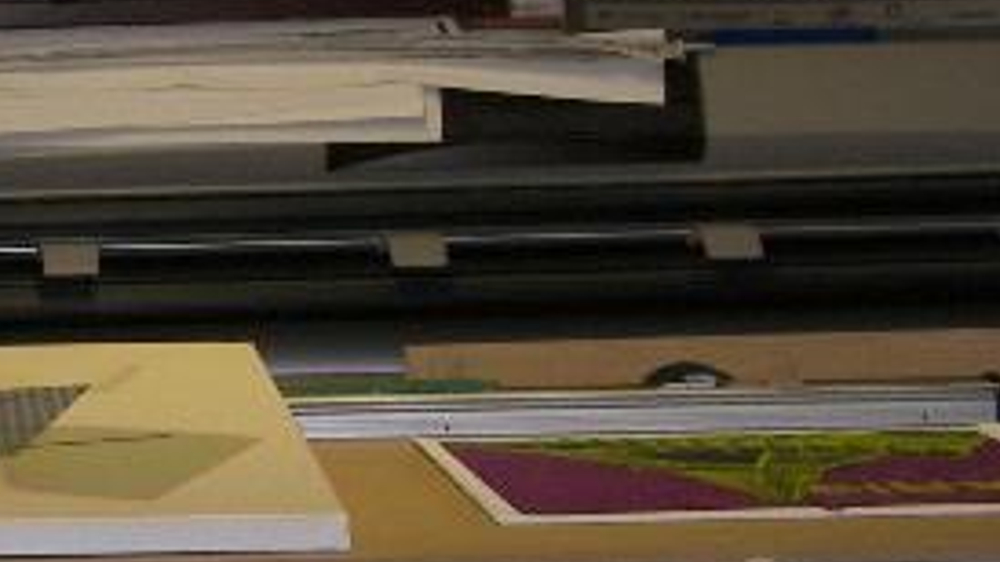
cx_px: -511
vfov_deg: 7.6
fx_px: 4215
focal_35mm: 159
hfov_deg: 12.8
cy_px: 292
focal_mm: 8.2
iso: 100
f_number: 3.2
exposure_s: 1/40
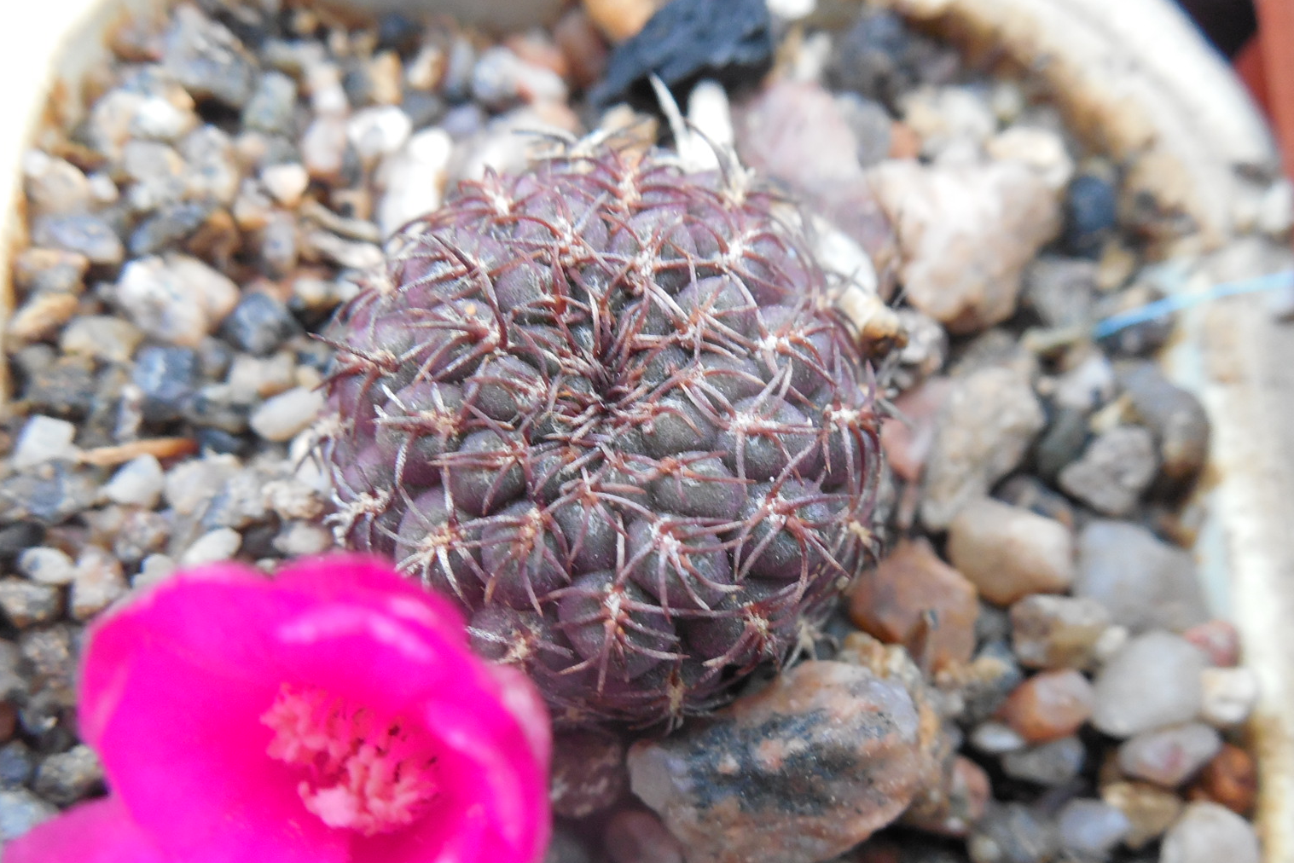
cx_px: 646
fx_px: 1222
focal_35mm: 34
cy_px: 469
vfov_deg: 38.9
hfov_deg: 55.8
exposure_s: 1/25
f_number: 3.6
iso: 400
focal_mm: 5.6
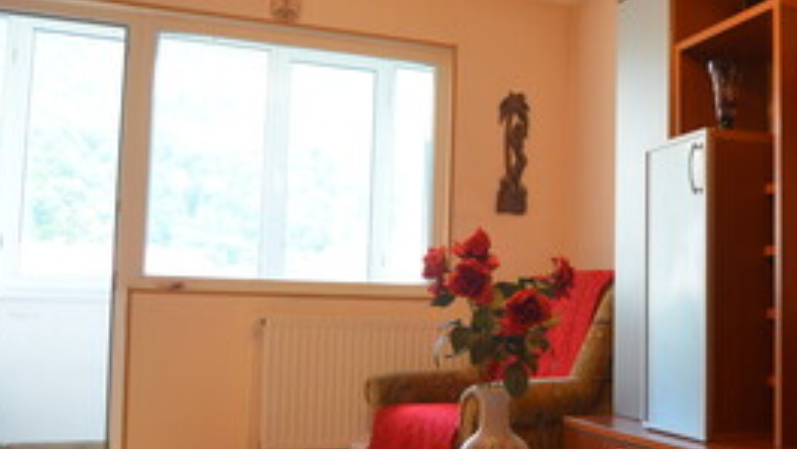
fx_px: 909
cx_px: 591
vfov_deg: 27.7
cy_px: 232
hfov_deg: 45.8
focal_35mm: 43
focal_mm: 18
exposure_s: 1/250
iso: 1600
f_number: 3.5
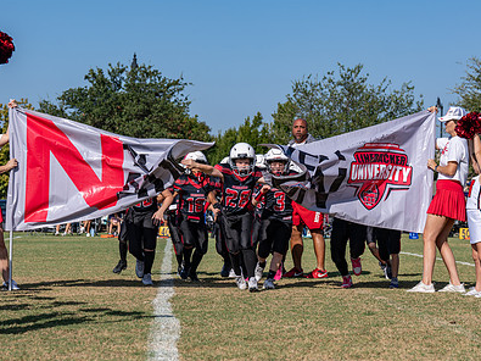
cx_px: 224
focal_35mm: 110
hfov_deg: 17.9
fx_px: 1528
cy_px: 200
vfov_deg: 13.5
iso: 100
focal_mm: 70
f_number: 5
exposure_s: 1/1250
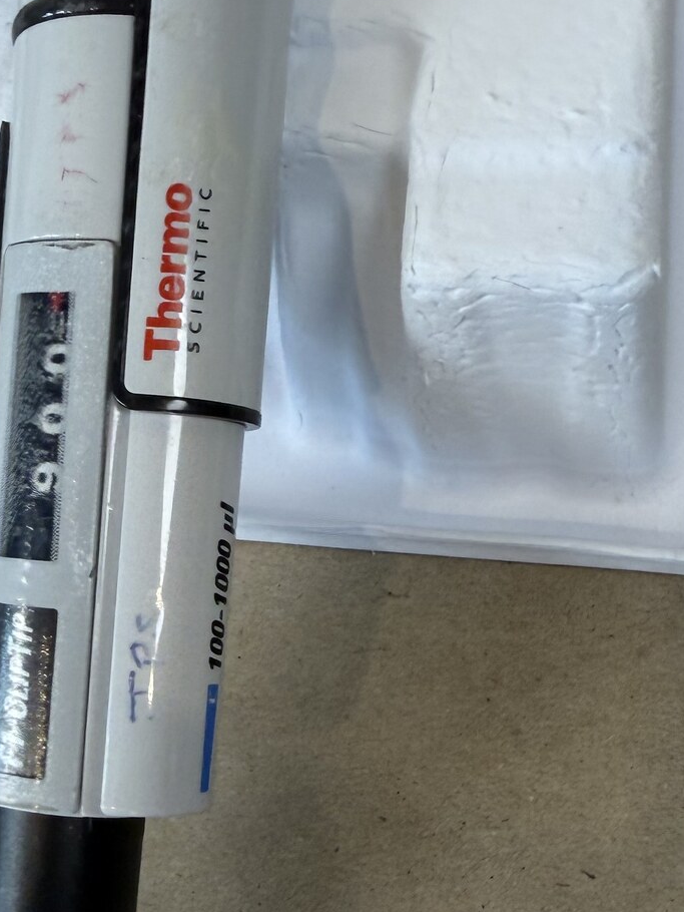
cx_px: 69
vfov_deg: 35.3
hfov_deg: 26.2
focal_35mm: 54
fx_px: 1422
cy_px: 594
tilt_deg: -55.6
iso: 100
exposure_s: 1/120
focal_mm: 2.22
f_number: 2.2
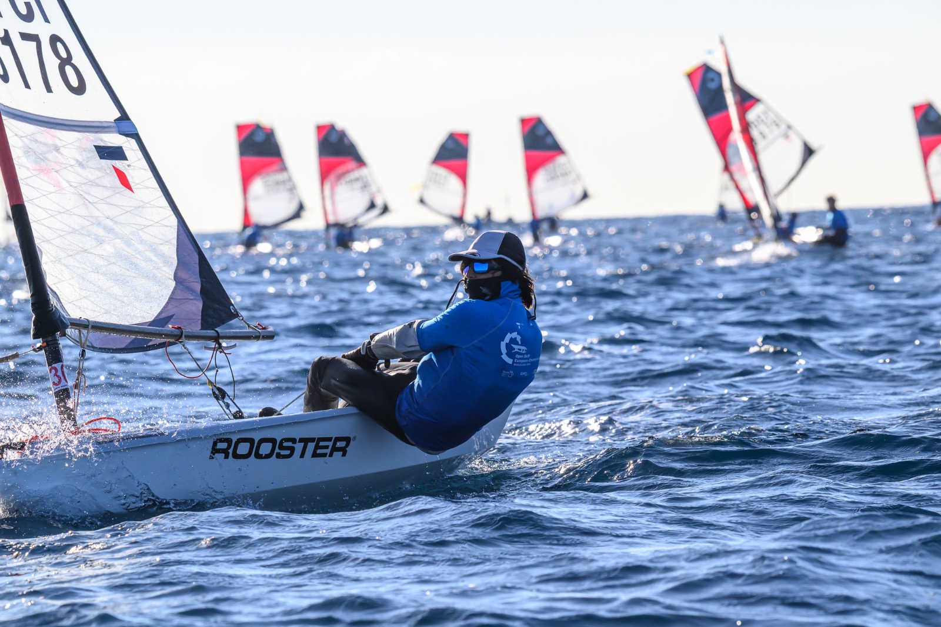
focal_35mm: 270
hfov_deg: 7.6
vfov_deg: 5.1
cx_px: 470
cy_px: 314
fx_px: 7056
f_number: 10
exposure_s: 1/2500
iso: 800
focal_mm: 270
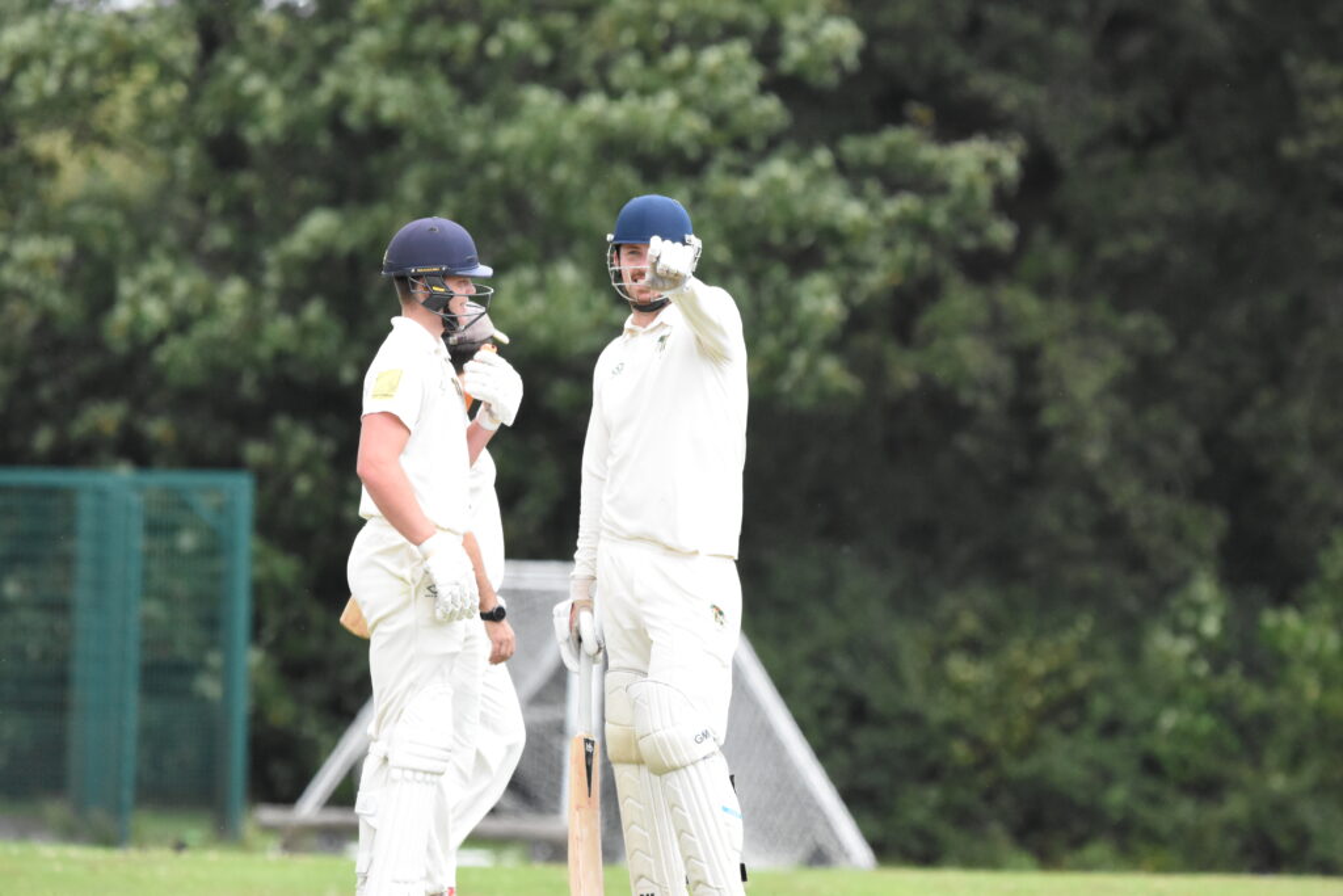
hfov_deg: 3.8
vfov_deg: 2.5
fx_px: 20146
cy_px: 448
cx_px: 672
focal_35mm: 540
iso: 3200
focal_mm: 360
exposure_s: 1/4000
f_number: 5.6
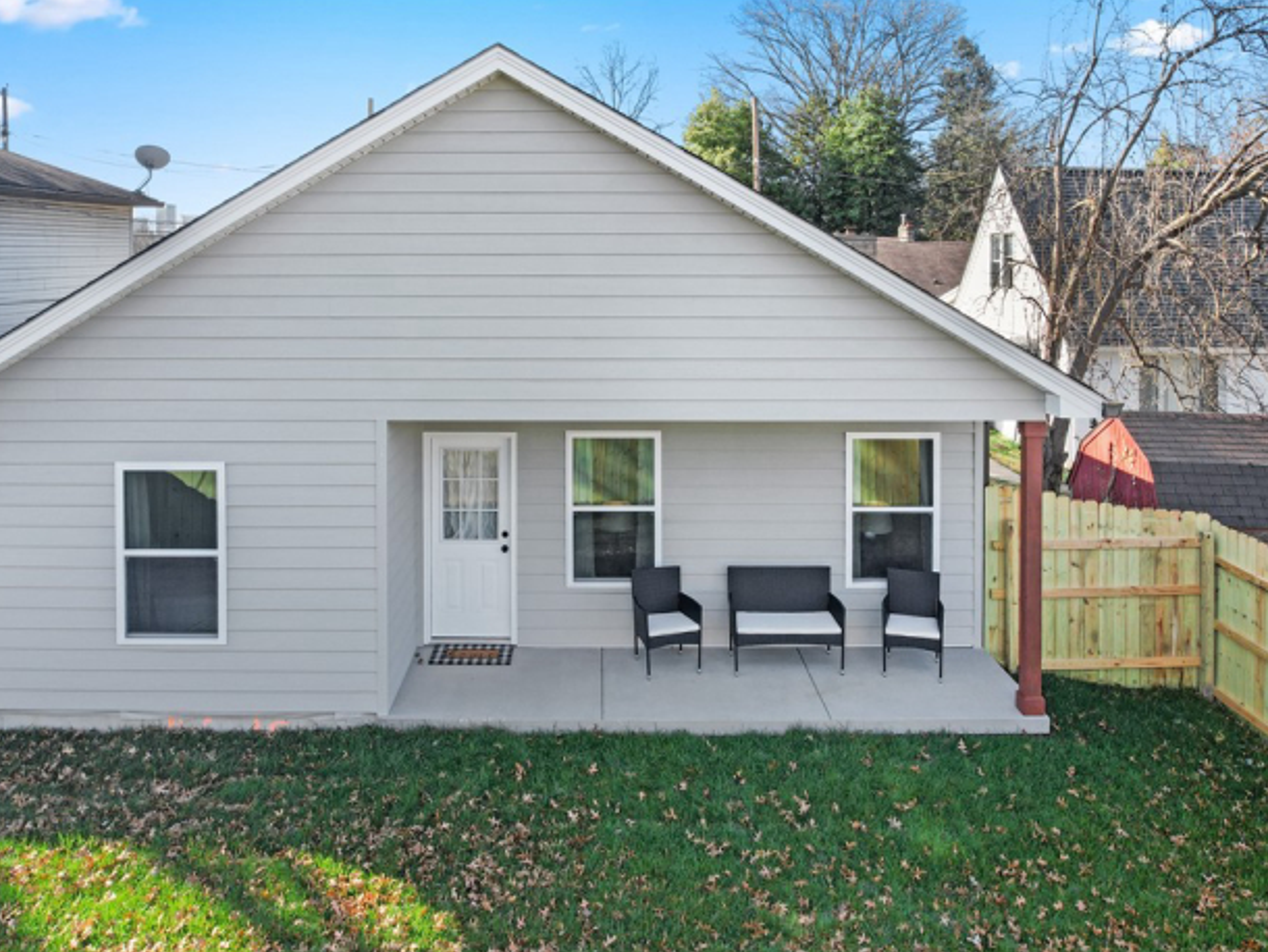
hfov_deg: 67.3
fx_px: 953
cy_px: 511
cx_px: 624
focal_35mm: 26
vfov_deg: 53.0
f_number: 2.8
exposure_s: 1/400
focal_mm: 8.38
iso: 100
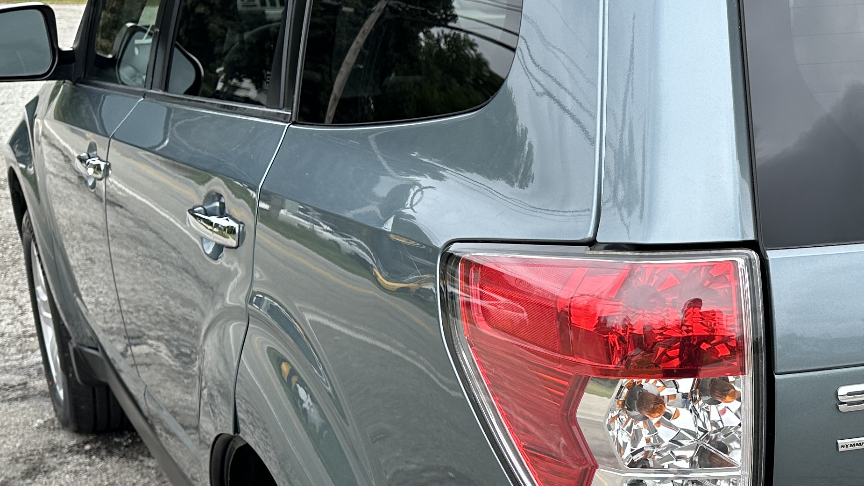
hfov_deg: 33.7
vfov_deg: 21.0
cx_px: 851
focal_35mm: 57
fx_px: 1306
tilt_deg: -18.0
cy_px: 344
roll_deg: -1.7
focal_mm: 6.86
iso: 80
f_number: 1.78
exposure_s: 1/1227
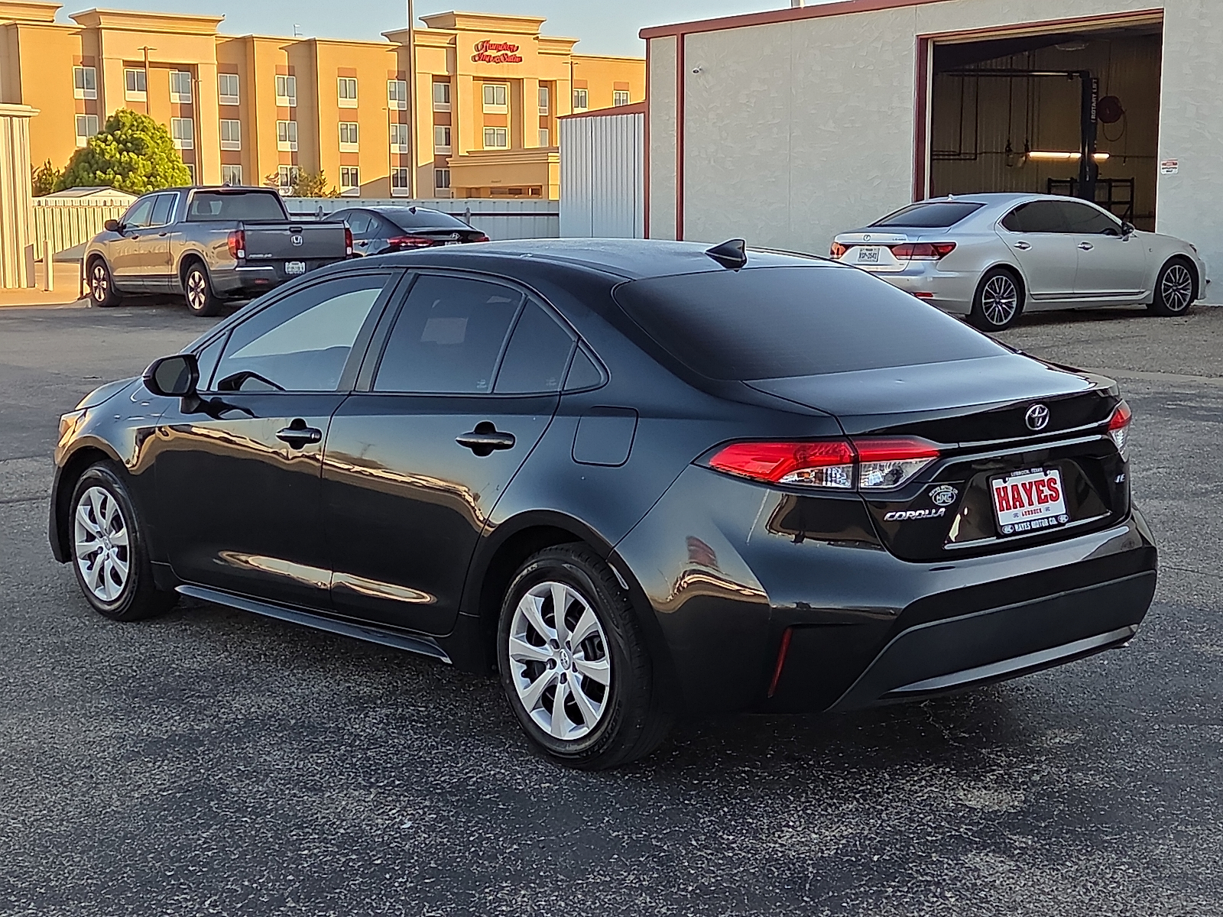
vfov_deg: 26.6
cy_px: 458
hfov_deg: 34.9
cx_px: 612
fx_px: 1943
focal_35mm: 55
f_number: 1.8
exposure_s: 1/833
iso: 25
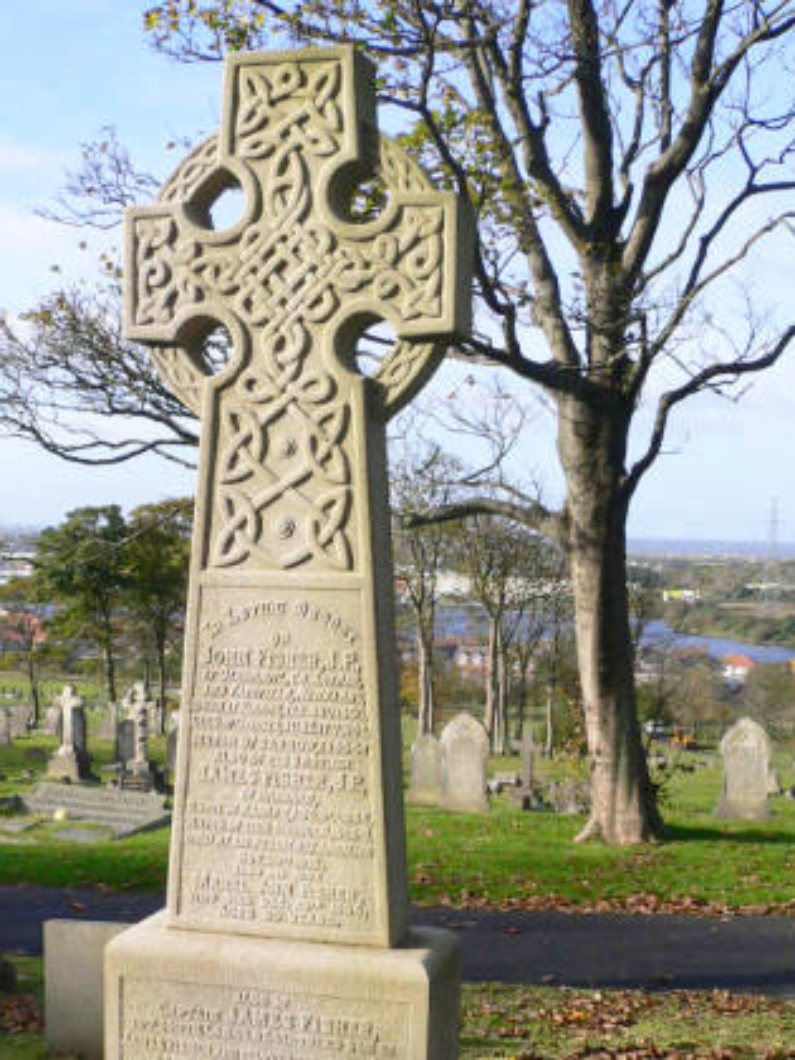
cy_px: 671
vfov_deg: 37.9
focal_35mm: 50
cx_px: 323
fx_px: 1531
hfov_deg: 29.0
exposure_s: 1/200
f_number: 5.6
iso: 80
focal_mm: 5.8
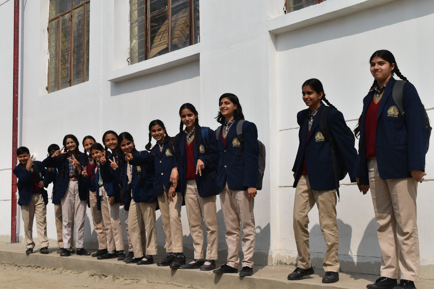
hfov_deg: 36.9
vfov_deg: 25.1
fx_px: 651
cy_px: 144
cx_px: 217
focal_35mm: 54
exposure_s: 1/800
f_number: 9
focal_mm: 36
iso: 200
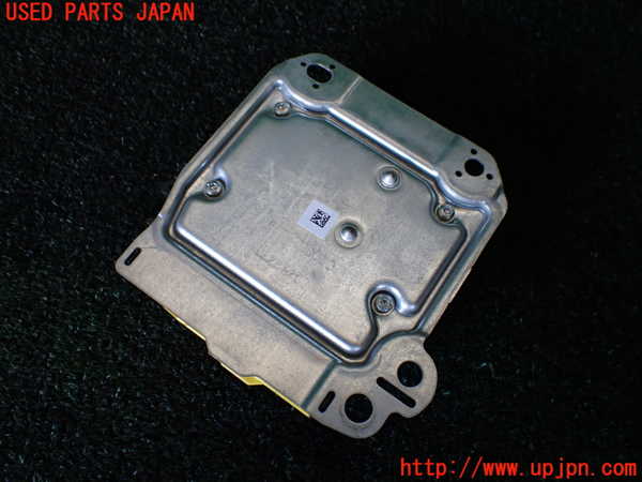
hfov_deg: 60.0
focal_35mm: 30
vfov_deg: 46.8
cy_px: 241
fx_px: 556
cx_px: 321
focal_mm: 5.4
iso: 250
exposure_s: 1/125
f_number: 2.3
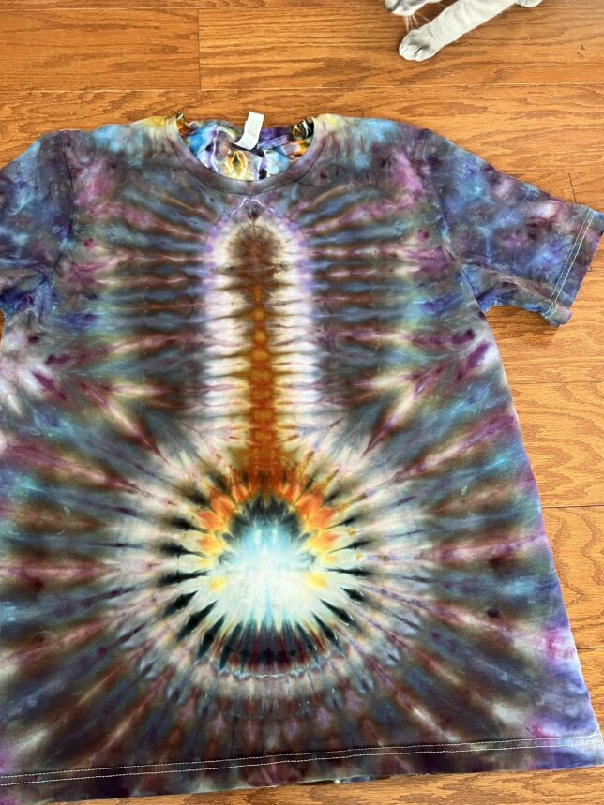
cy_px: 464
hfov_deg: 45.4
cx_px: 278
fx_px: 721
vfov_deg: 58.1
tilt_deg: -70.4
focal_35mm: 31
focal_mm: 5.7
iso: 200
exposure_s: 1/60
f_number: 1.5
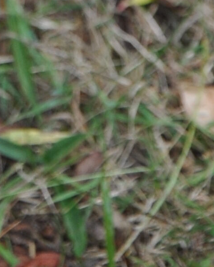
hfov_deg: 4.7
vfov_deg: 5.4
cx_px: -231
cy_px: -687
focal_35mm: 323
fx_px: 2556
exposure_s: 1/125
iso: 200
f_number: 5.6
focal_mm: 32
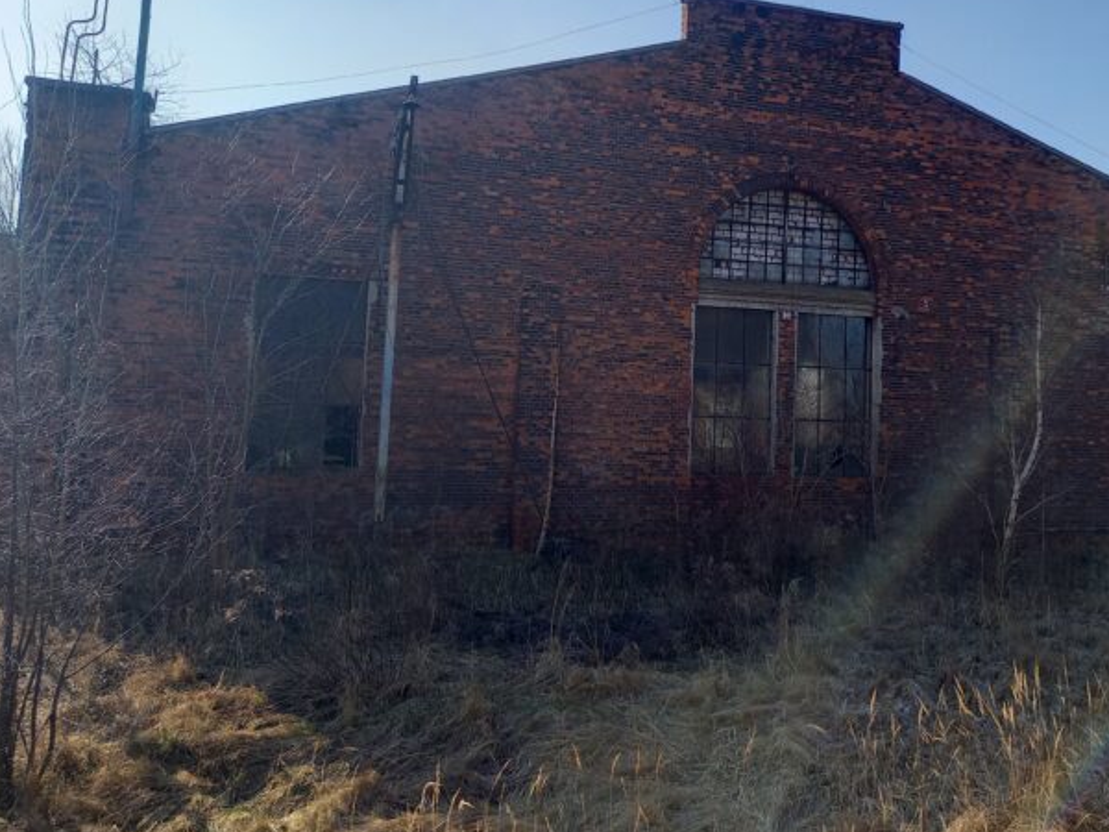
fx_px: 1025
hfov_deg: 56.4
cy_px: 329
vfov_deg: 43.9
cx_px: 669
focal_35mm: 32
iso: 50
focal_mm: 4.65
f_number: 1.8
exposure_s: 1/428
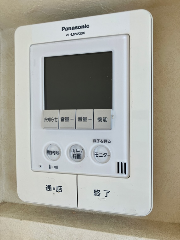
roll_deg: -0.5
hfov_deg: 49.7
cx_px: 90
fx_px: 194
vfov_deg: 63.4
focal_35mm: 28
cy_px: 120
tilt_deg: -0.2
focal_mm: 3.99
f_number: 1.8
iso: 64
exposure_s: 1/100
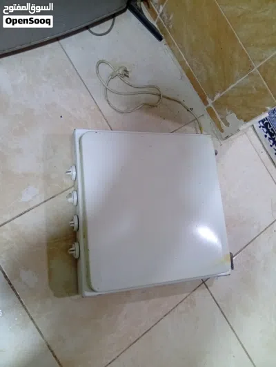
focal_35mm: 27
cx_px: 138
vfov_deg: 65.2
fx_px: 286
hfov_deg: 51.5
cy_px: 184
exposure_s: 1/33.3
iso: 264
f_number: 1.8
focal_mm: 3.84
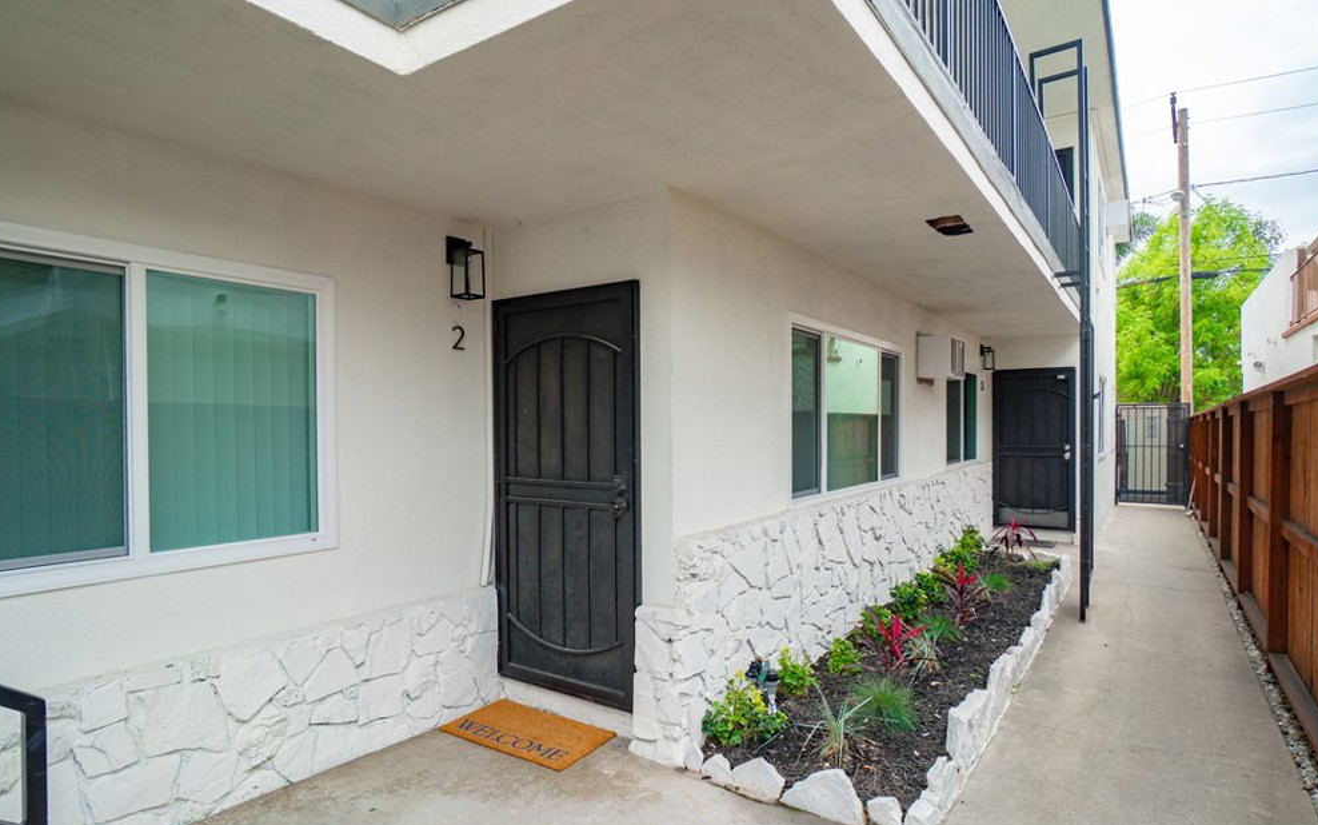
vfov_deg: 62.2
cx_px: 671
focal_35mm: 19
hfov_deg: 88.0
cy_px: 423
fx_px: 683
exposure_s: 1/40
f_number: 7.1
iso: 100
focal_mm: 12
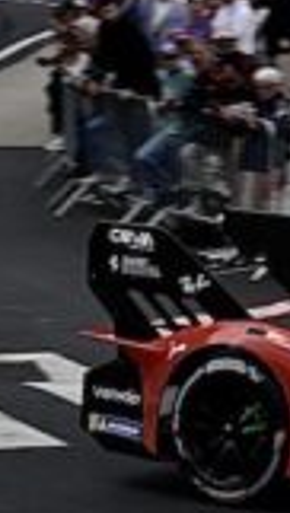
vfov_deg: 9.4
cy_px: -172
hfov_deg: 5.2
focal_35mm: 224
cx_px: 838
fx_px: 3051
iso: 200
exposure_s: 1/320
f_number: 11
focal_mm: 42
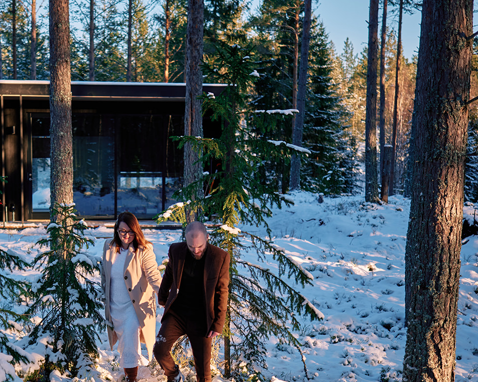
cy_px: 257
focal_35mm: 55
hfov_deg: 33.6
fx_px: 778
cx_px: 130
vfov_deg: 27.4
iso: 125
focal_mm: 23
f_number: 1.4
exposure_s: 1/850
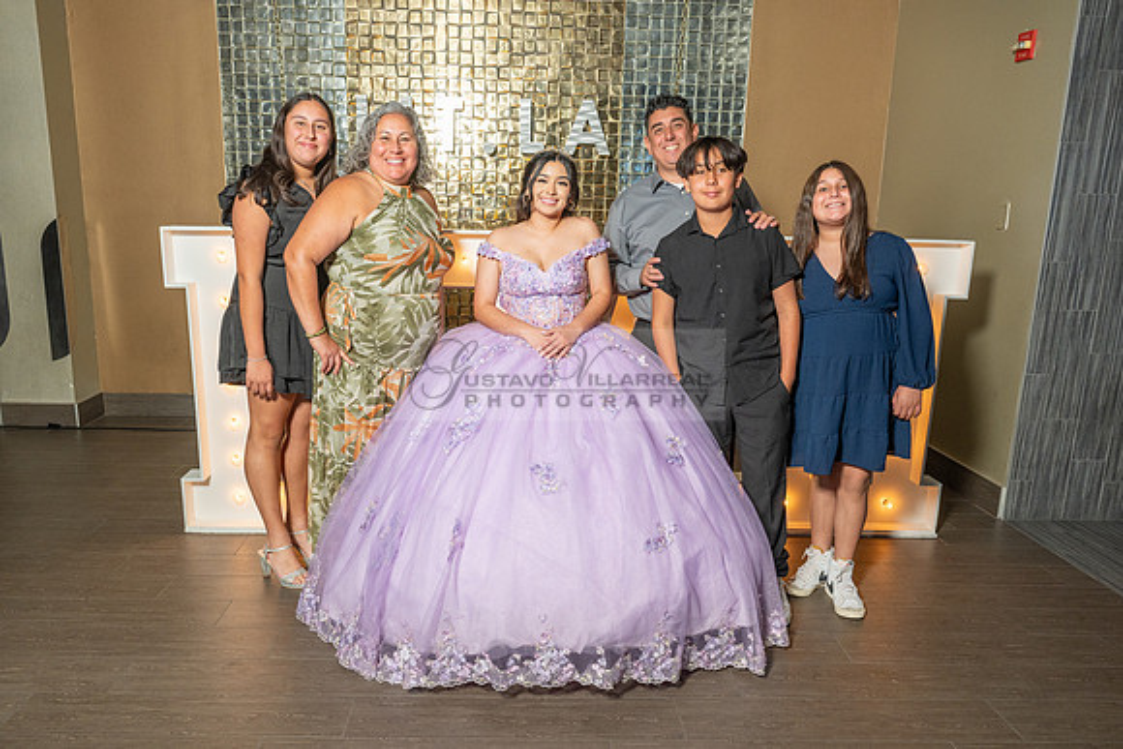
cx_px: 521
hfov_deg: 63.9
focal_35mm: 29
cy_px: 415
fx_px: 899
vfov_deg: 45.2
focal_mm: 25.5
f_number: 5
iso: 640
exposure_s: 1/125
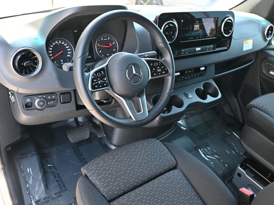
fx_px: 268
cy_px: 103
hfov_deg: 54.2
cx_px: 140
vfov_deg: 42.0
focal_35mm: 34
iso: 560
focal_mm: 20.5
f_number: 3.8
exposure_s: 1/125
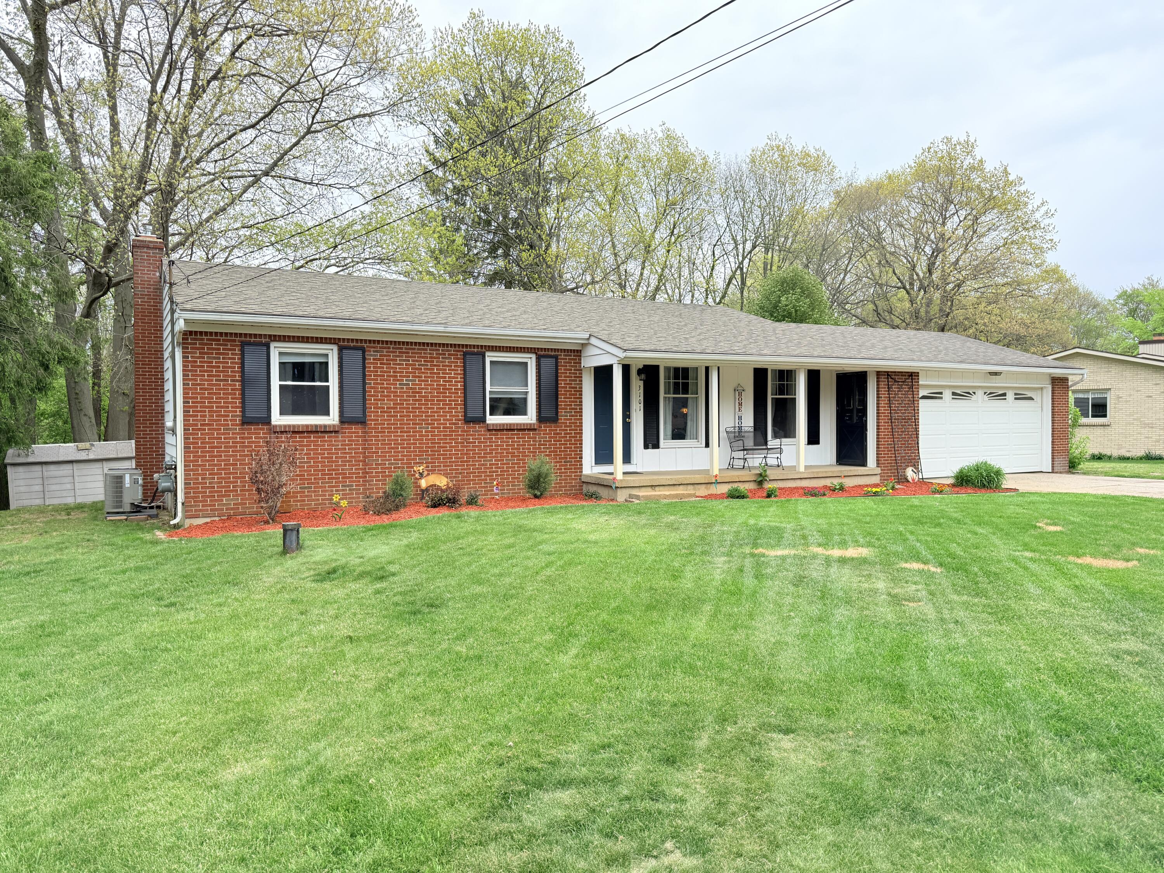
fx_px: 807
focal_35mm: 24
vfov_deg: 56.8
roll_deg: +0.8
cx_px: 582
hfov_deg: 71.6
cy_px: 436
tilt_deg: -0.4
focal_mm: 6.76
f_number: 1.78
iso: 100
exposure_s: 1/1727
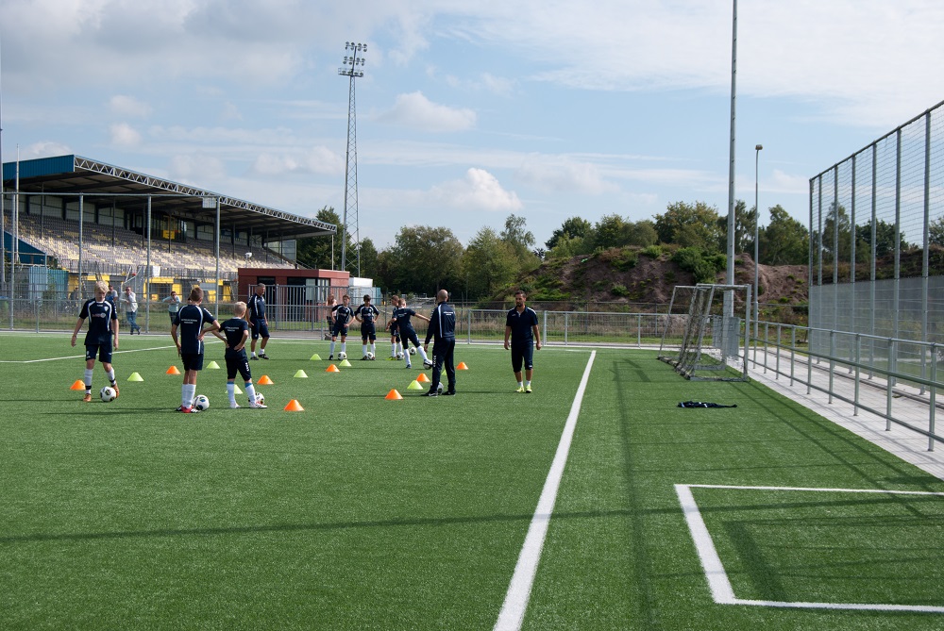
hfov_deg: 35.0
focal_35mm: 57
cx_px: 472
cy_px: 316
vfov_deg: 23.8
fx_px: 1496
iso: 100
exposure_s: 1/250
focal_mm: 38
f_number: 8
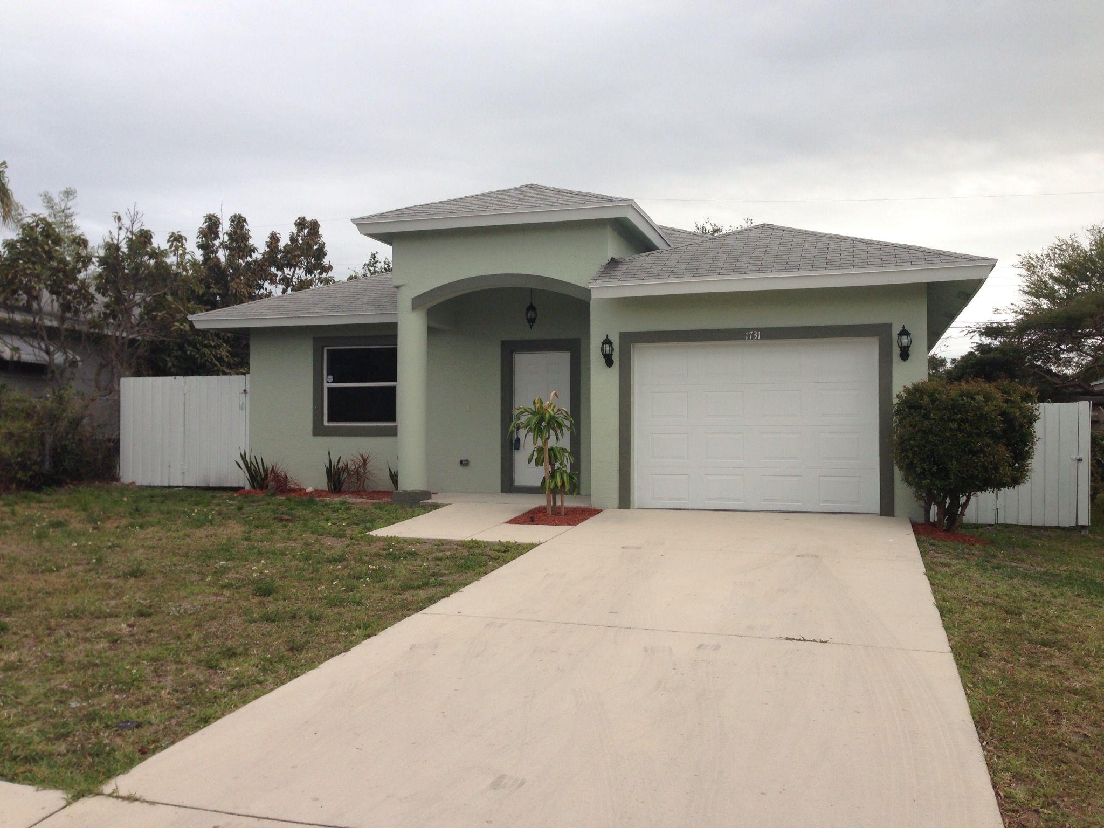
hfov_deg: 55.4
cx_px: 552
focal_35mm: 33
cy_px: 414
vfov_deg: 42.9
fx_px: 1052
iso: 50
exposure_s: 1/294
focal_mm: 4.13
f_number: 2.4
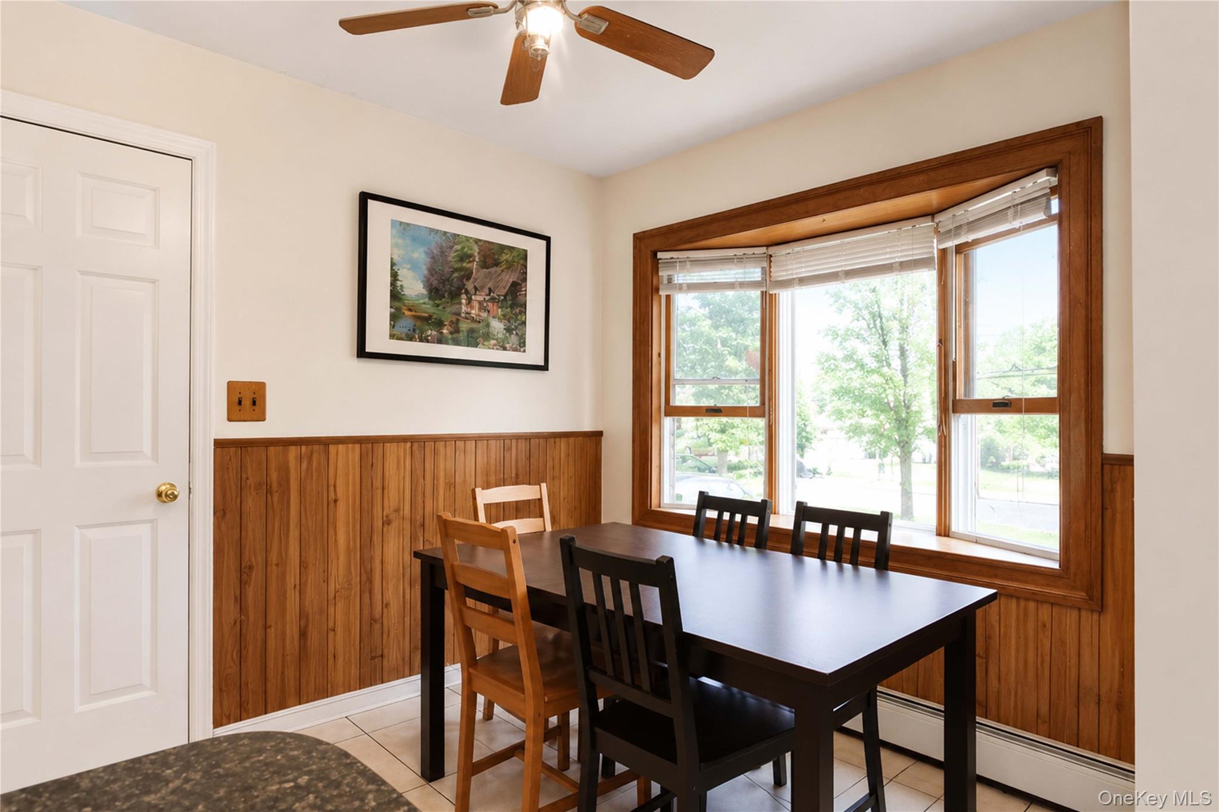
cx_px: 610
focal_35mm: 20
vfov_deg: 61.9
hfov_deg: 84.0
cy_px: 406
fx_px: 677
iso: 1600
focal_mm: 13
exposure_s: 1/80
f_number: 8
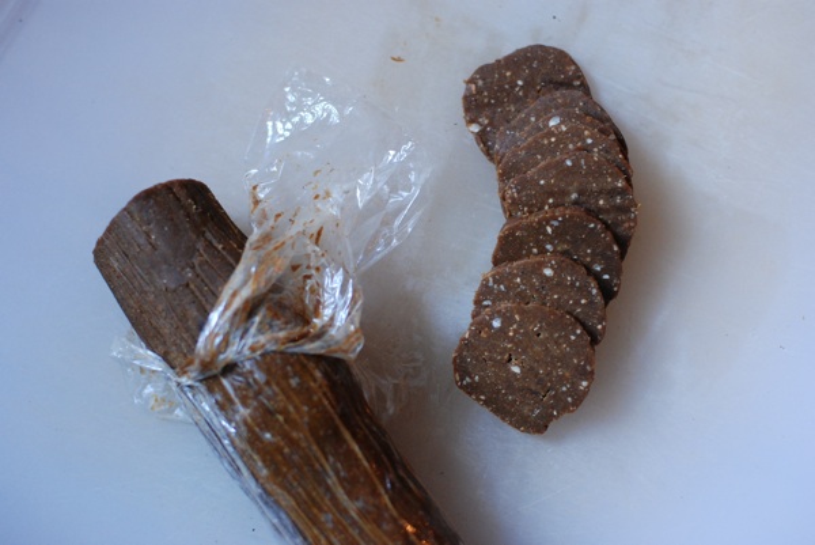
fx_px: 1699
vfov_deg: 18.2
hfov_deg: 27.0
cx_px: 408
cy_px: 272
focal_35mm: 75
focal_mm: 50
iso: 800
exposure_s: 1/25
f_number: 2.2
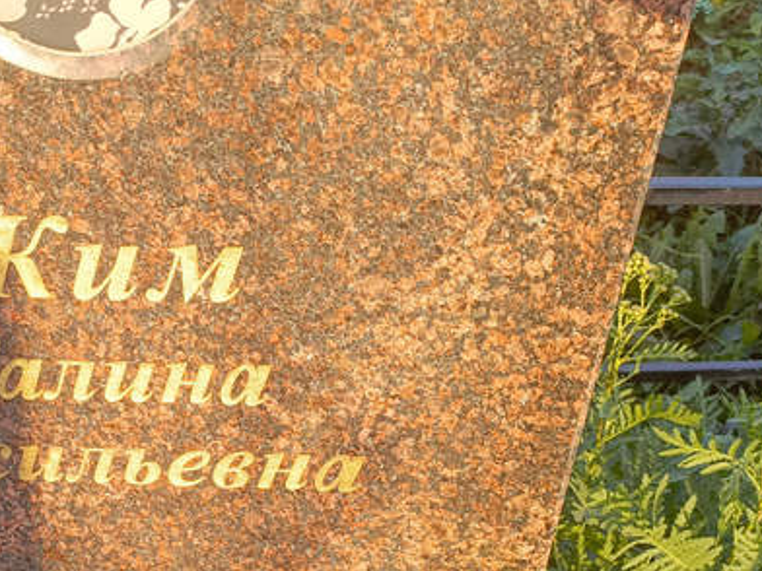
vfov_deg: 28.0
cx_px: 121
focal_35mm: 51
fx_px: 1123
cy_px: 456
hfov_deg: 35.9
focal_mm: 4.76
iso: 110
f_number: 1.69
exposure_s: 1/197
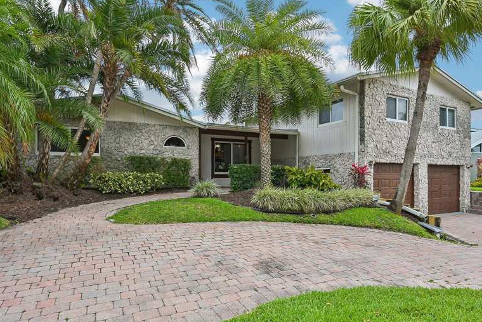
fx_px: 275
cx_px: 240
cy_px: 155
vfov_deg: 60.6
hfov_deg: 82.5
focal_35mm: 21
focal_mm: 19.5
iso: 1250
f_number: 8
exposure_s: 1/1250
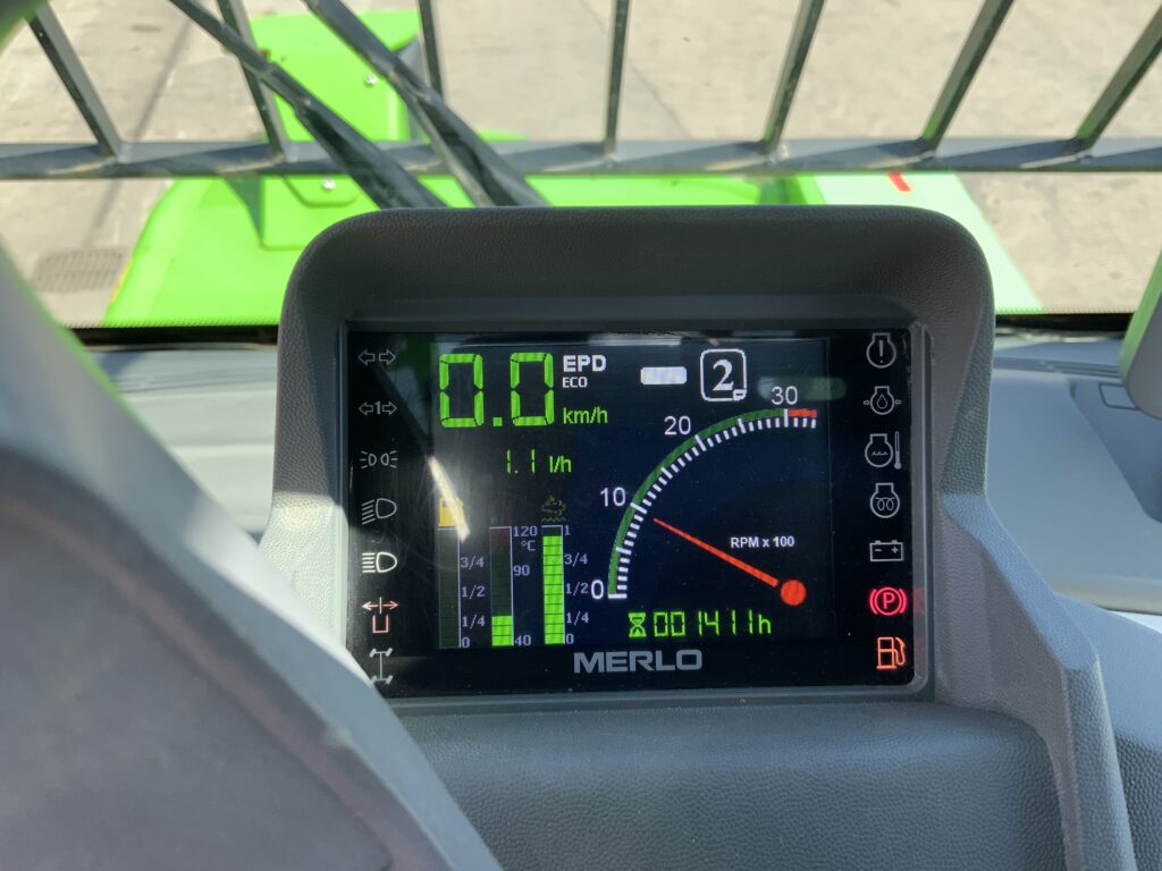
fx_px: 973
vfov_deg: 48.2
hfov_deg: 61.7
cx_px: 581
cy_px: 436
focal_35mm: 29
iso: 16
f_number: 1.8
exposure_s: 1/289
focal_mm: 3
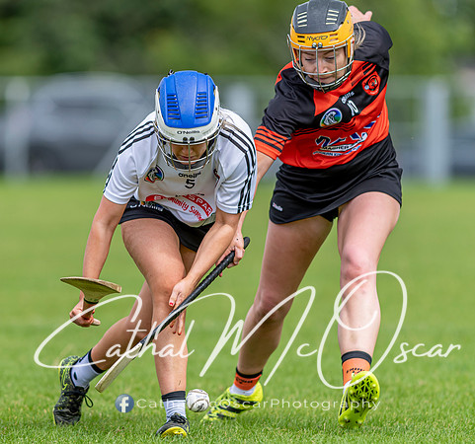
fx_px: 8646
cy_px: 223
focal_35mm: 575
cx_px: 143
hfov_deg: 3.1
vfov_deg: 2.9
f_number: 2.8
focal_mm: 300
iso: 100
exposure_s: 1/1000
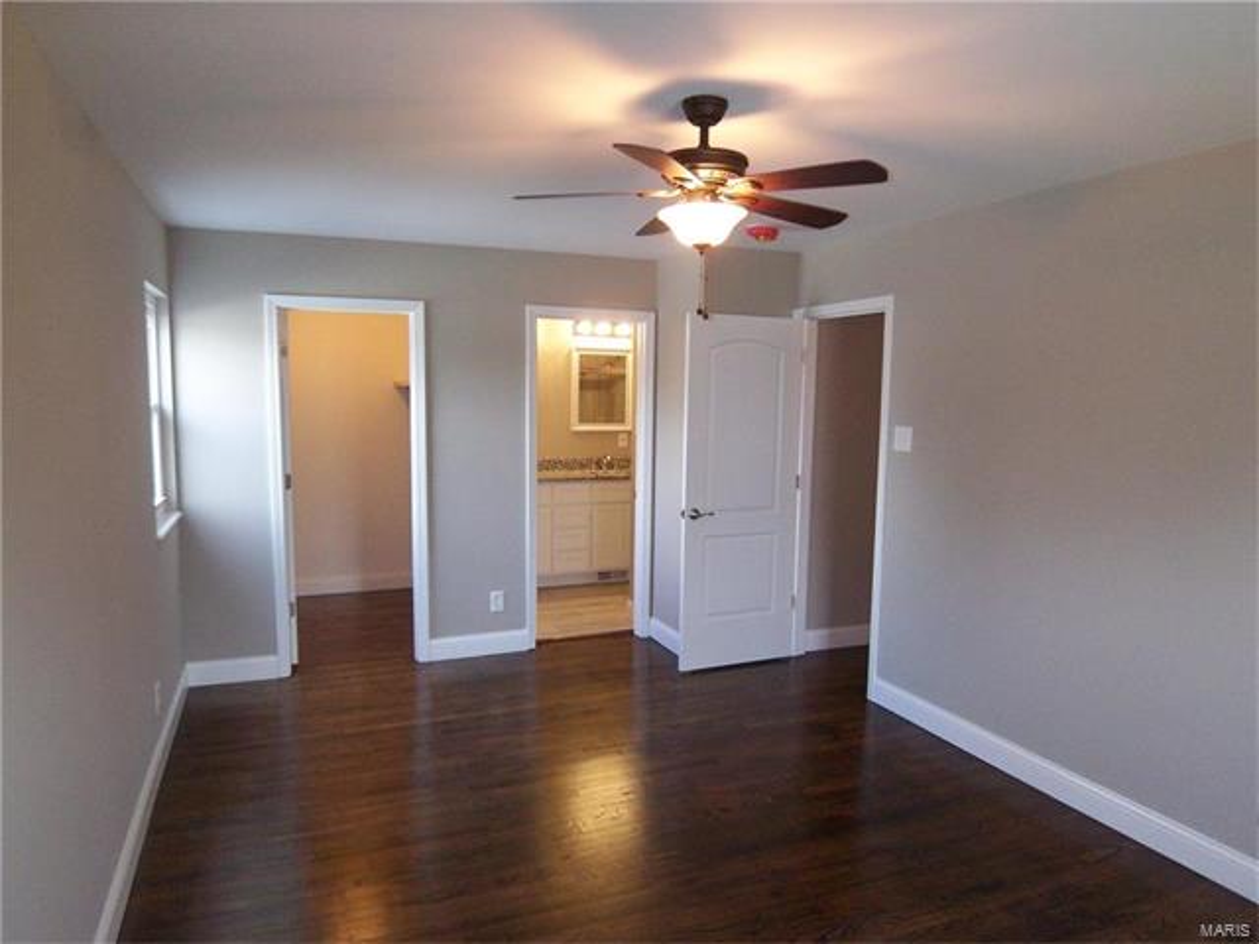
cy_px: 472
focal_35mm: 23
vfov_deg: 58.9
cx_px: 630
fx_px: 837
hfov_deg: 73.9
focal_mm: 3.8
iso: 125
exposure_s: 1/30
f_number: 2.8
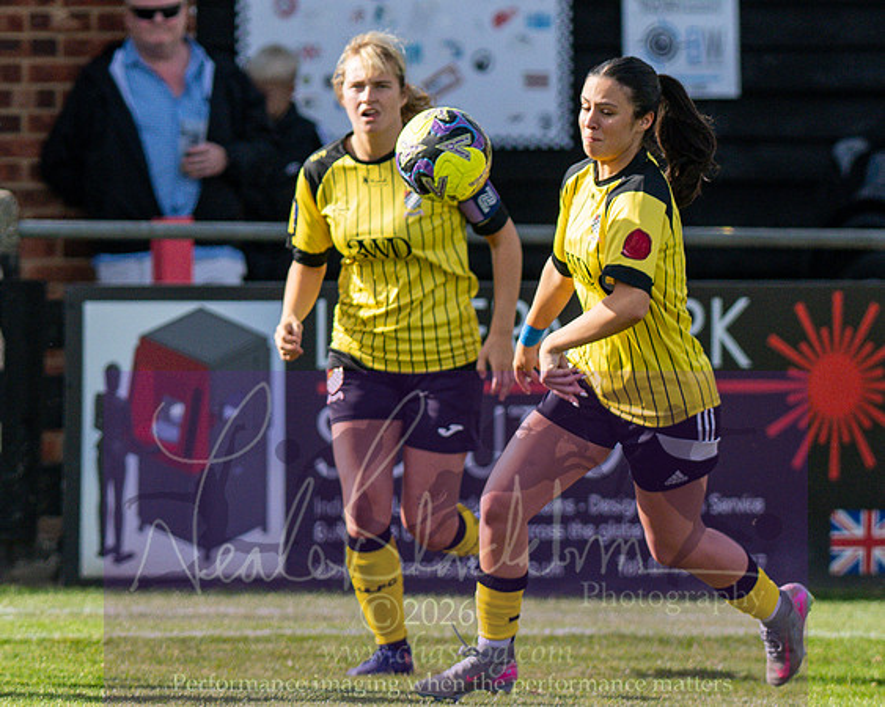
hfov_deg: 1.7
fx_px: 29822
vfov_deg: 1.4
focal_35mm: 1139
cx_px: 298
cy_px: 360
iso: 200
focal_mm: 300
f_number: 4
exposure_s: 1/2000
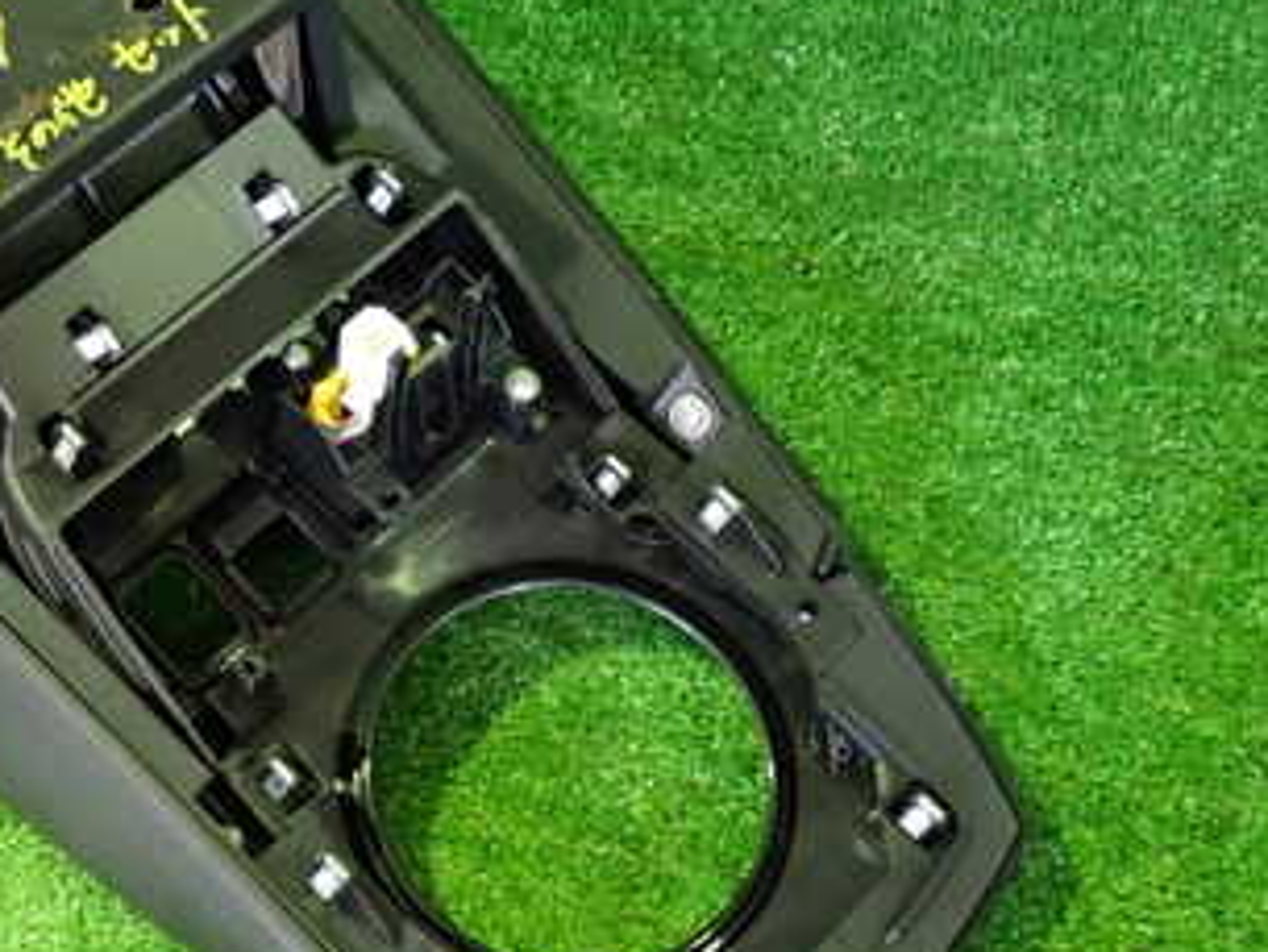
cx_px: 337
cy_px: 416
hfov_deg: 32.2
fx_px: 2162
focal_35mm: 59
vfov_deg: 24.8
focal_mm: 5.4
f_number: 2.3
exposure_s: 1/20
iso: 800
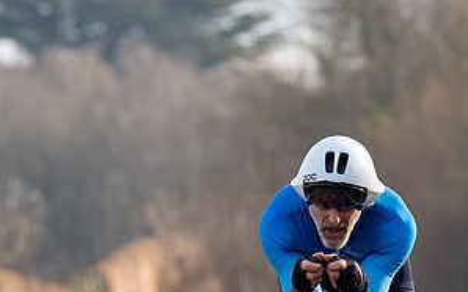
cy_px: 331
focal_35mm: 999
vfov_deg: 1.3
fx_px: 12737
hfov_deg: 2.1
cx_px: 394
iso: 200
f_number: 4
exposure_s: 1/800
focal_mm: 182
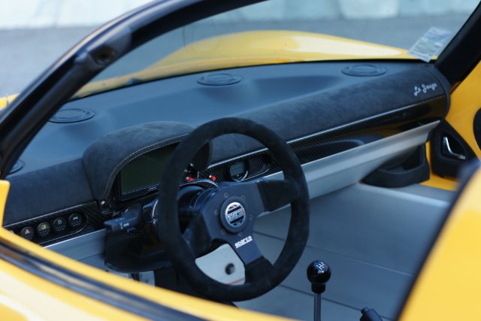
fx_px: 1002
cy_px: 160
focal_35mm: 75
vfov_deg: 18.2
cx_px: 240
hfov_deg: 27.0
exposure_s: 1/400
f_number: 2.5
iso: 250
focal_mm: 50
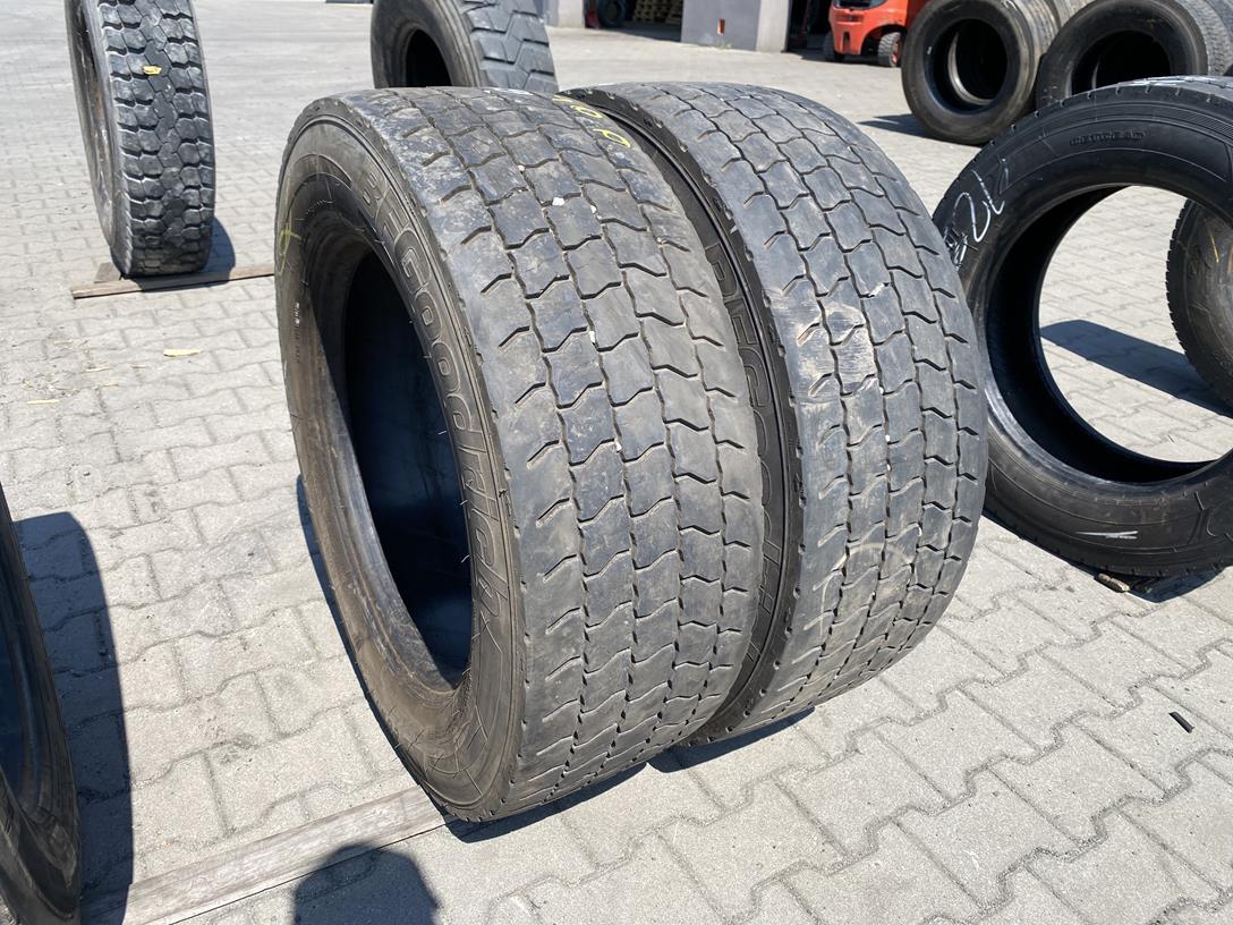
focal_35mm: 26
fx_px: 926
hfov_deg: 67.3
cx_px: 616
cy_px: 462
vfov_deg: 53.1
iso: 32
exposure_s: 1/1608
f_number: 1.8
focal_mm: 4.25
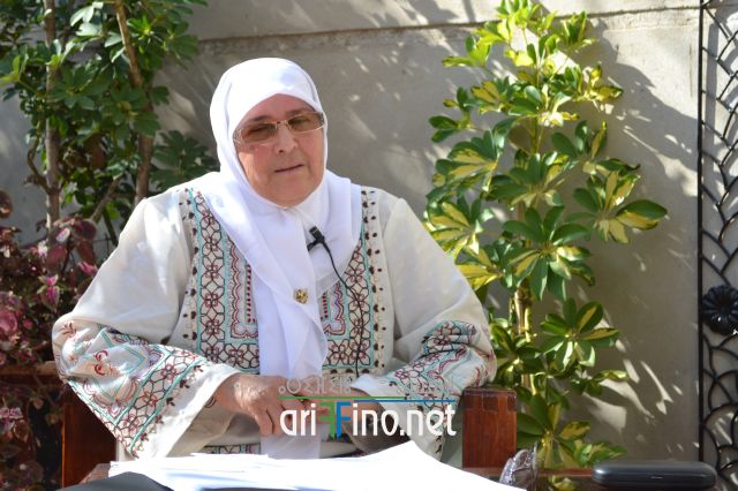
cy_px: 246
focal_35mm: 82
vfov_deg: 16.5
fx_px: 1690
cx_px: 369
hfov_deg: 24.6
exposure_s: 1/160
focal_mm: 55
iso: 100
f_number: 6.3
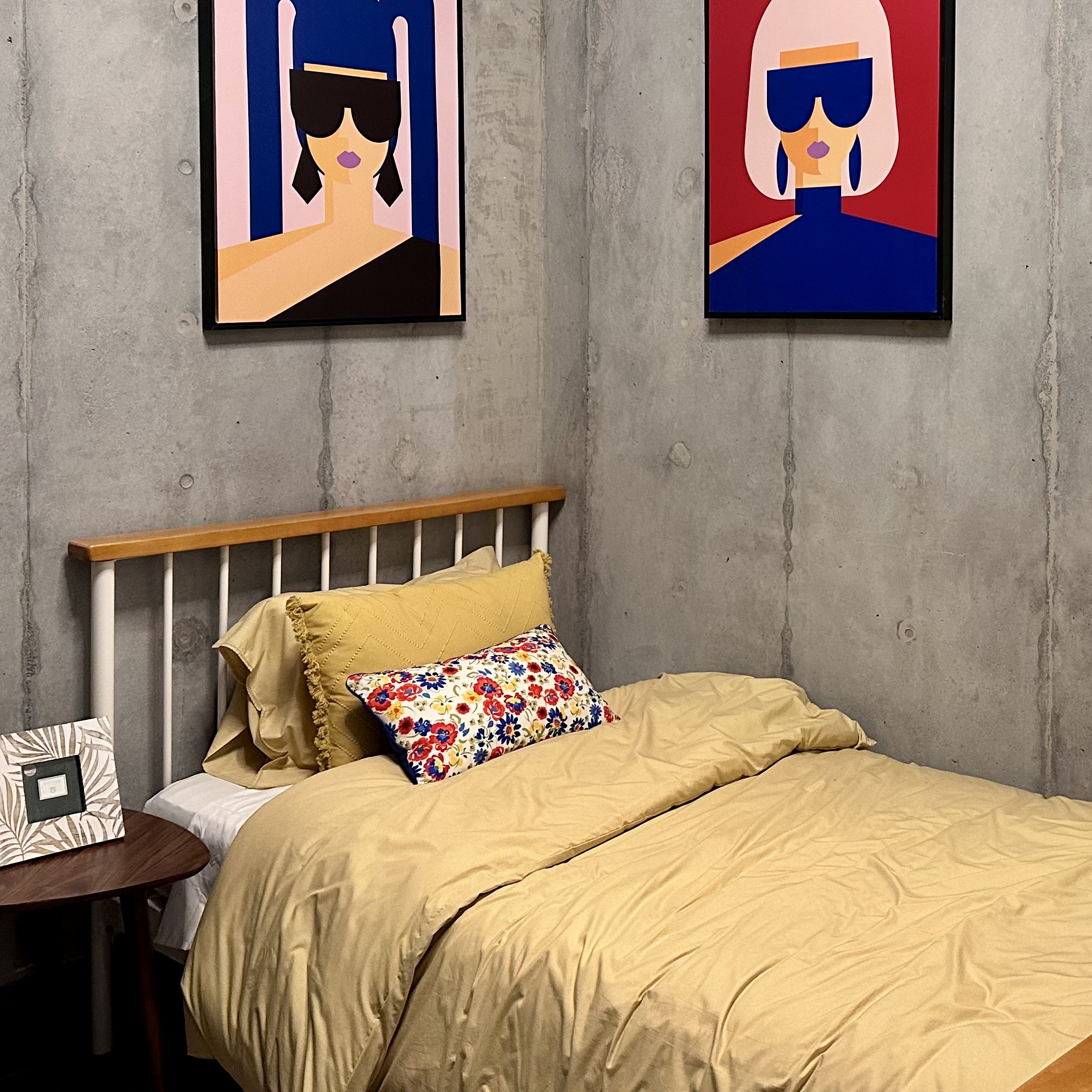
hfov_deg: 38.5
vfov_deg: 38.5
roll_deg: -0.4
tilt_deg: -1.8
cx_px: 770
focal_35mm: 43
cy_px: 322
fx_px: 1535
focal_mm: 6.86
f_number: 1.78
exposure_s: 1/60
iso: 400
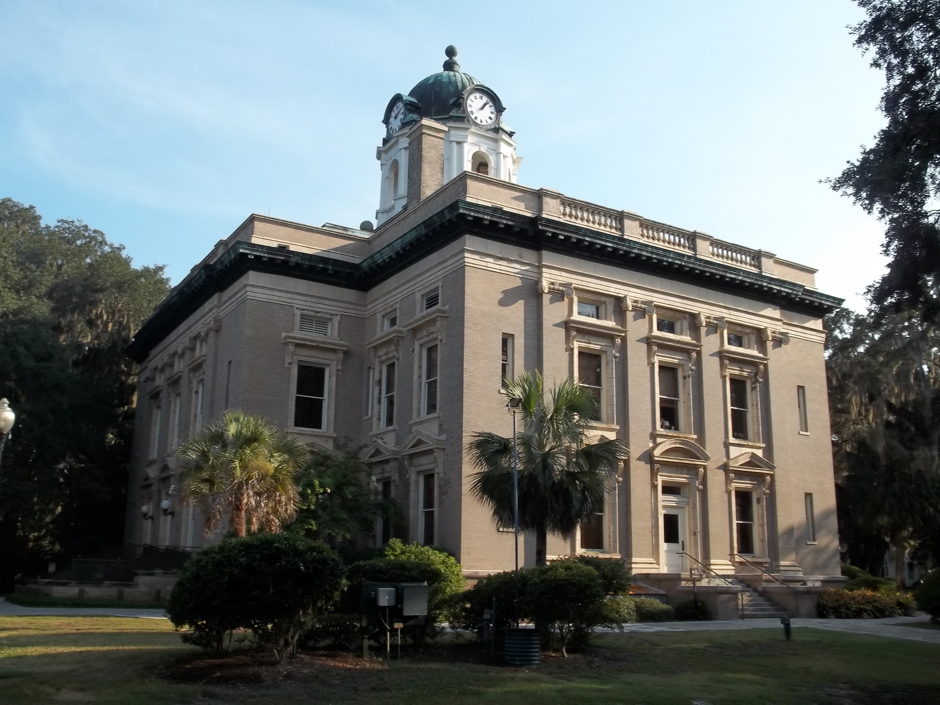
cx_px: 470
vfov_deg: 42.9
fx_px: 896
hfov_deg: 55.4
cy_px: 352
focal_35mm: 33
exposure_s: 1/100
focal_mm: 5.9
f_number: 8
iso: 64
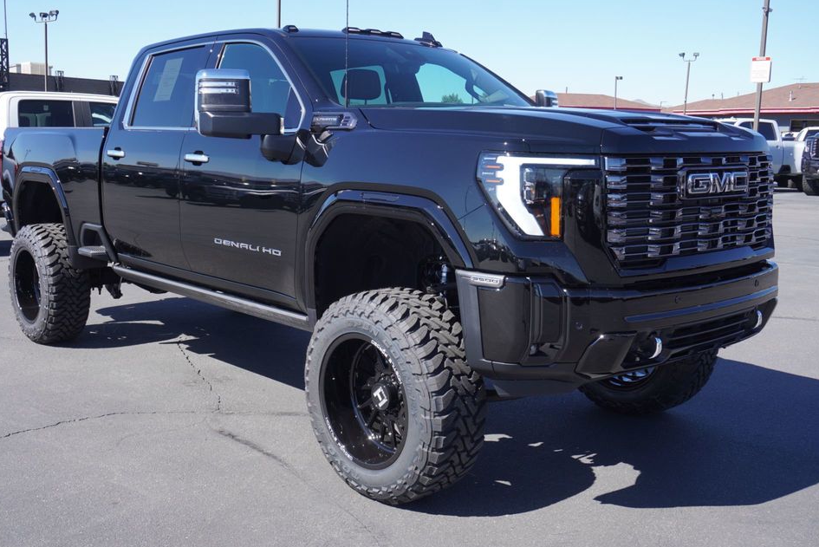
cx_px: 378
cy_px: 267
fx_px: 888
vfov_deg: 34.2
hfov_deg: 49.5
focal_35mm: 39
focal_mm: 24
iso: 100
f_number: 6.3
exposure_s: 1/160
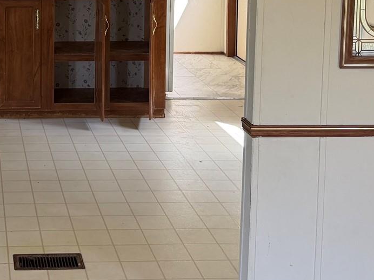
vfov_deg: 19.7
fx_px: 767
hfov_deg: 26.1
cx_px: 4
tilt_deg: -5.2
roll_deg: +0.5
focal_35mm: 71
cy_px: -40
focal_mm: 6.76
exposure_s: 1/185
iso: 200
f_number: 1.78
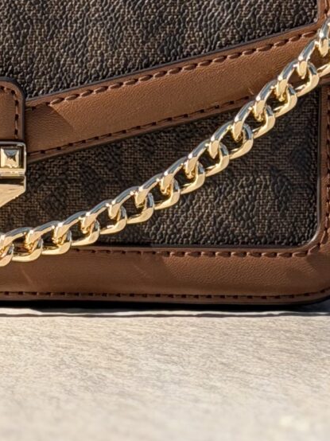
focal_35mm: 222
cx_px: -64
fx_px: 2824
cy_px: 88
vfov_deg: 8.9
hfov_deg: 6.6
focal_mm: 6.76
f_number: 1.78
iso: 64
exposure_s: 1/3226
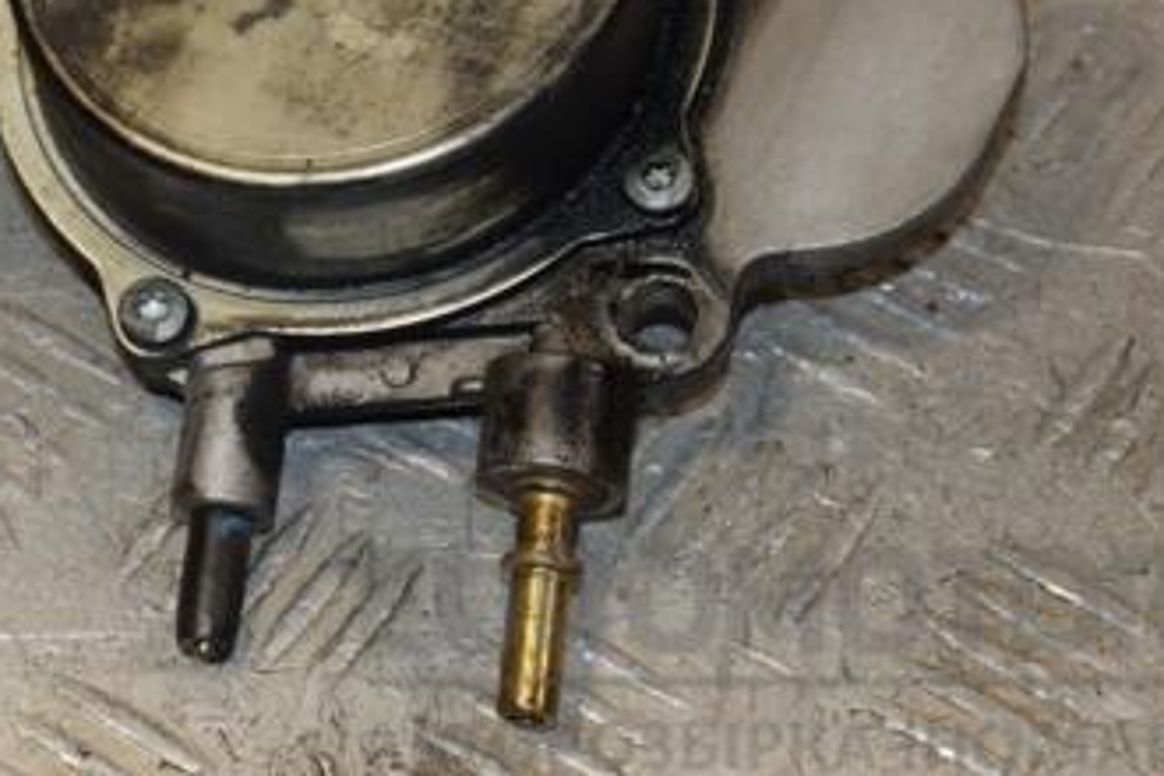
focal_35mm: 169
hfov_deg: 12.1
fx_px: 5464
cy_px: 131
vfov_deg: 8.1
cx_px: 293
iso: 800
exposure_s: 1/200
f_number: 7.1
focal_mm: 62
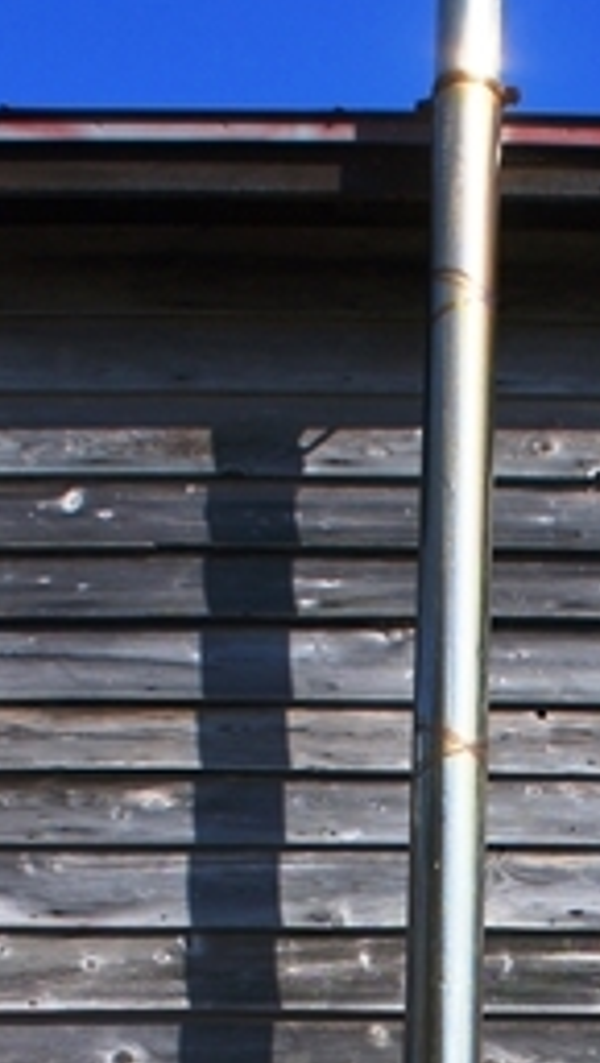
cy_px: 1410
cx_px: 633
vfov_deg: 21.6
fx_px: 2483
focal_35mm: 88
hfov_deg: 13.5
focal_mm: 18
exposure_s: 1/640
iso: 200
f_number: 8
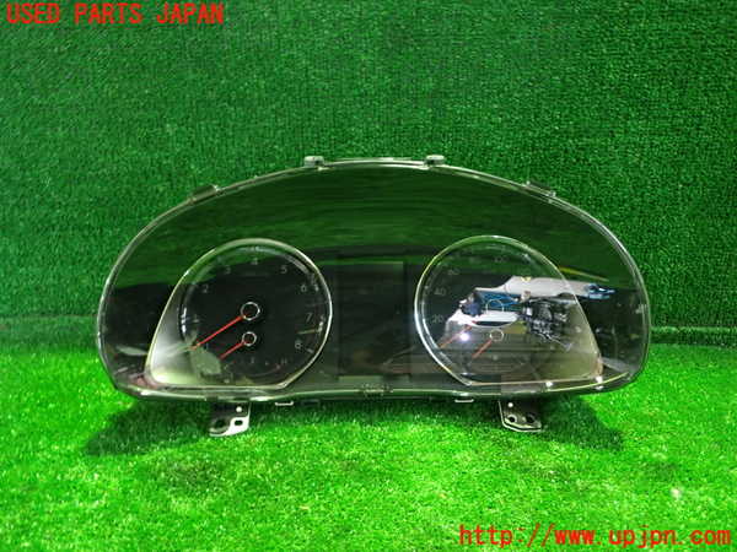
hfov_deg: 60.0
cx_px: 368
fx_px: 639
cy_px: 276
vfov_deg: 46.8
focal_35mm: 30
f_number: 2.3
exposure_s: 1/13
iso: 800
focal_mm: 5.4
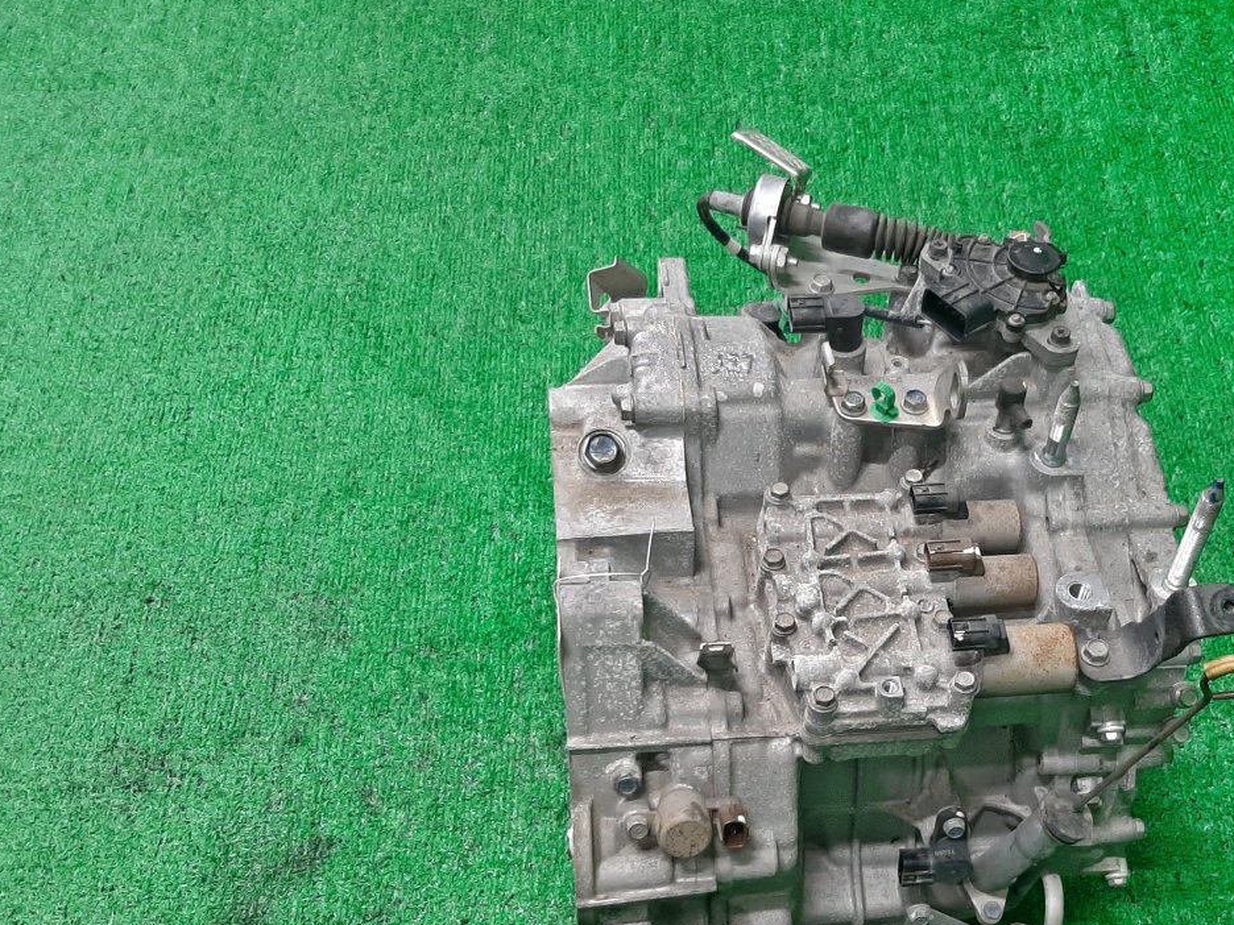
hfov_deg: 46.0
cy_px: 663
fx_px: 1426
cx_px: 827
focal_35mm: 40
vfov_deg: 35.4
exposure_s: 1/50
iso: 114
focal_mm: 3.93
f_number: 1.7
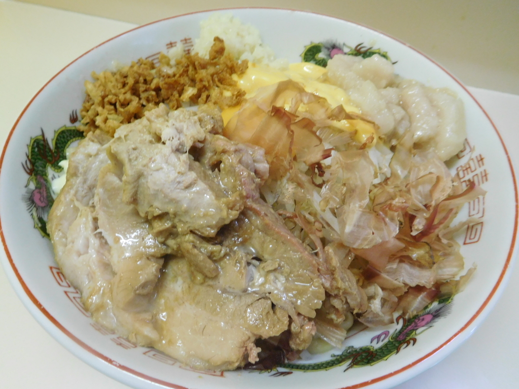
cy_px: 194
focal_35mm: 25
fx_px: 375
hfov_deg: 69.4
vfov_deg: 54.9
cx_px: 260
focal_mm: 4.5
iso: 400
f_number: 3.4
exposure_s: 1/13
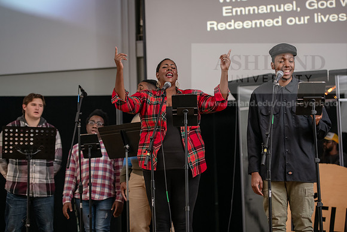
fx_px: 868
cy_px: 116
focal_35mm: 90
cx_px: 174
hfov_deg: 22.6
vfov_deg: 15.2
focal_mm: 90
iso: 1600
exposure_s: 1/60
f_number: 3.2
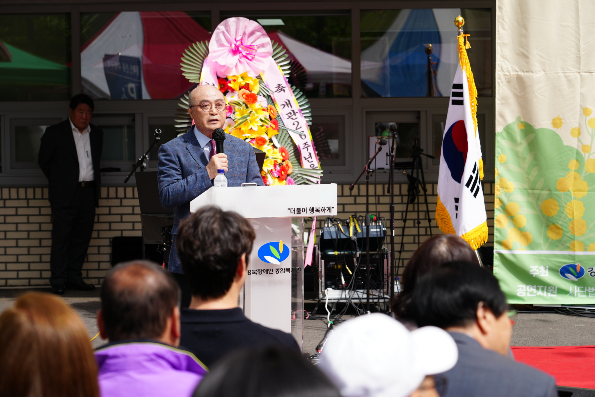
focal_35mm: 105
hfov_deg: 19.5
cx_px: 298
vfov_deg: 13.0
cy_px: 198
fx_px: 1735
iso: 100
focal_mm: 105
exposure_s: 1/320
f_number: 5.6
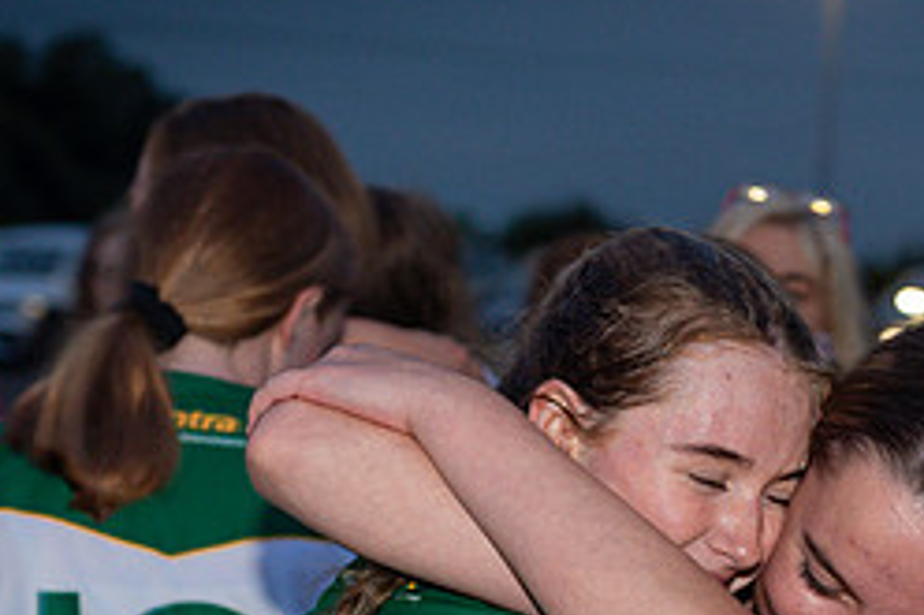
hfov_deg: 12.5
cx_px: 786
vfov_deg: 8.3
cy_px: 634
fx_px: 4206
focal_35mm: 164
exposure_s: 1/60
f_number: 2.8
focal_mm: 70
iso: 1600
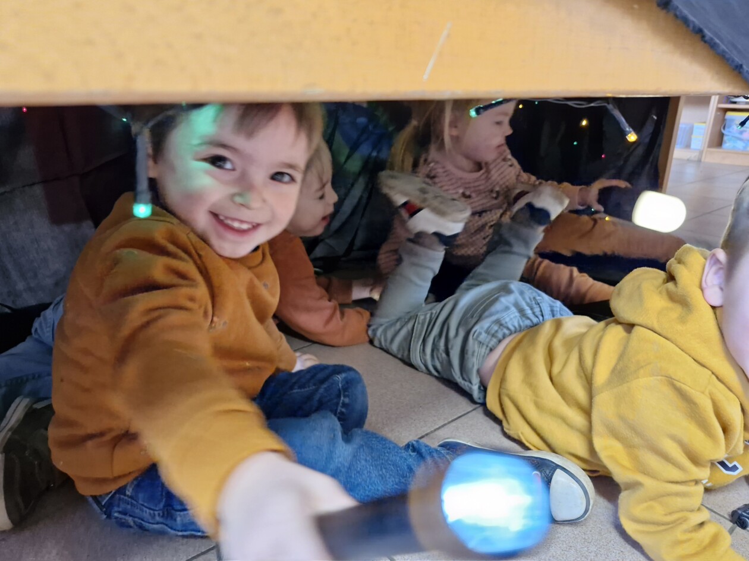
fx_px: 498
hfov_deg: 73.9
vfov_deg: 58.9
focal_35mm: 23
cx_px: 374
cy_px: 280
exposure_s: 1/33
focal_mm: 5.54
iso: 640
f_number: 1.8
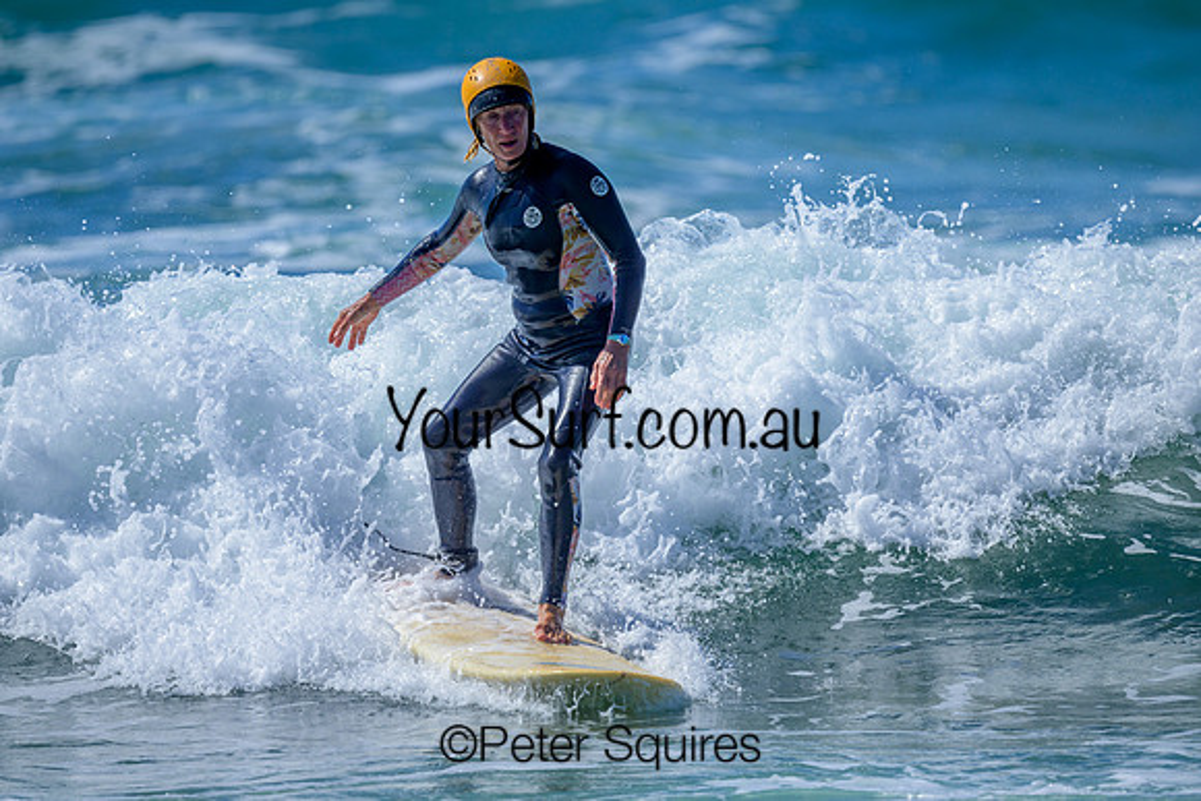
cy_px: 359
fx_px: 29449
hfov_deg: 2.3
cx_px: 539
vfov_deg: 1.6
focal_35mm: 883
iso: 220
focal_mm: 800
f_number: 6.3
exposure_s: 1/2000
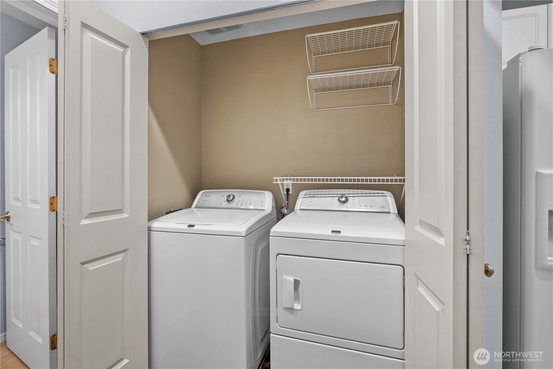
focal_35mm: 16
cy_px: 184
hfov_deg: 96.7
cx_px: 276
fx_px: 246
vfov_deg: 73.7
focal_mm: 16
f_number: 9
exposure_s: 1.6
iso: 320
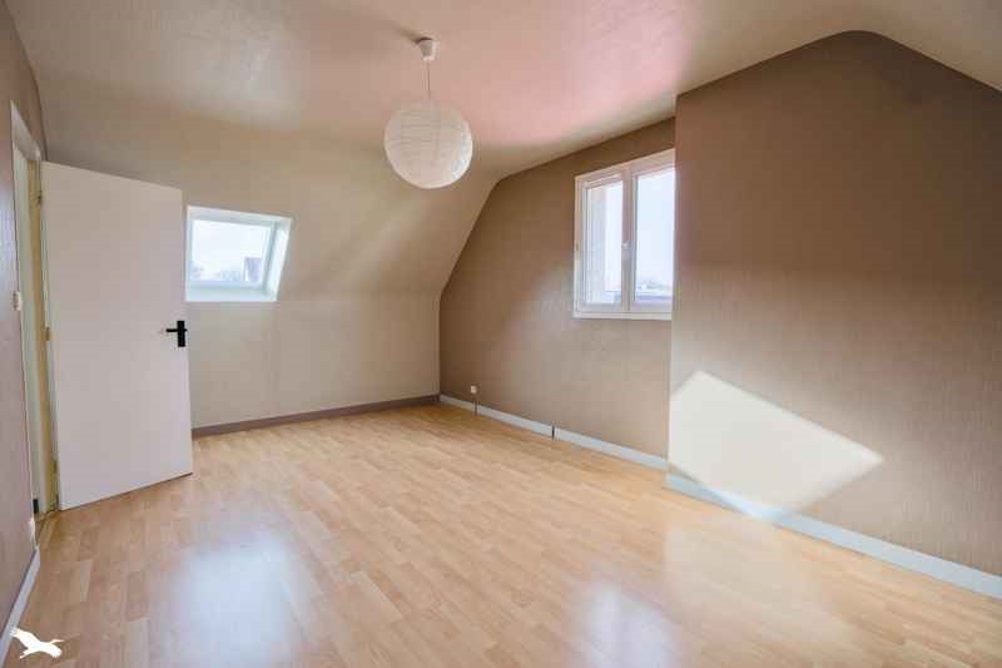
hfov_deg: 94.6
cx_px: 501
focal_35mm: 17
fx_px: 462
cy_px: 334
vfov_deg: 71.7
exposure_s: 1/500
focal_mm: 16.6
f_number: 8
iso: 800
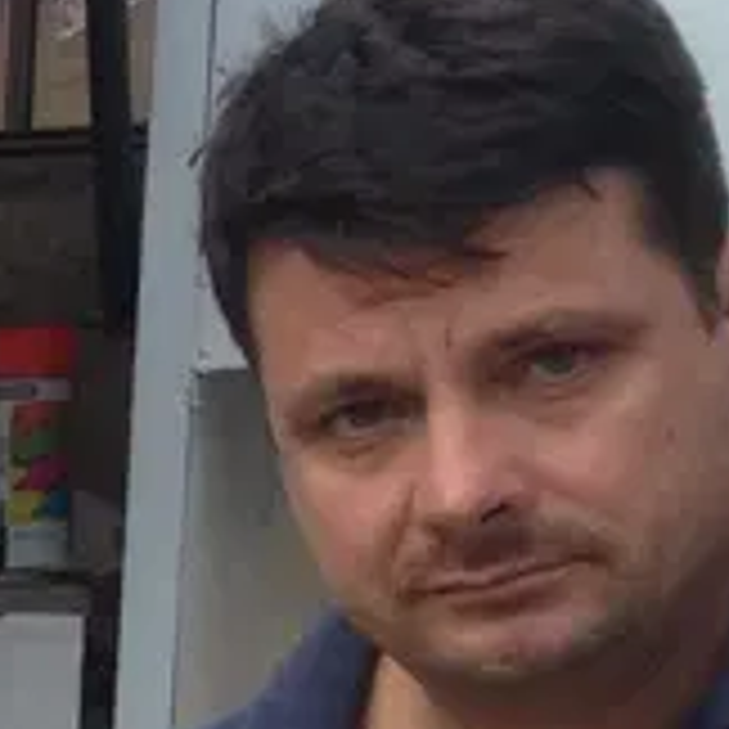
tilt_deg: -17.0
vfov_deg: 7.8
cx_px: -1480
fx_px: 5146
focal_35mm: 216
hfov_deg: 7.2
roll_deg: -0.9
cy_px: 1436
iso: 50
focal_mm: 4.12
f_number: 2.4
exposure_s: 1/463
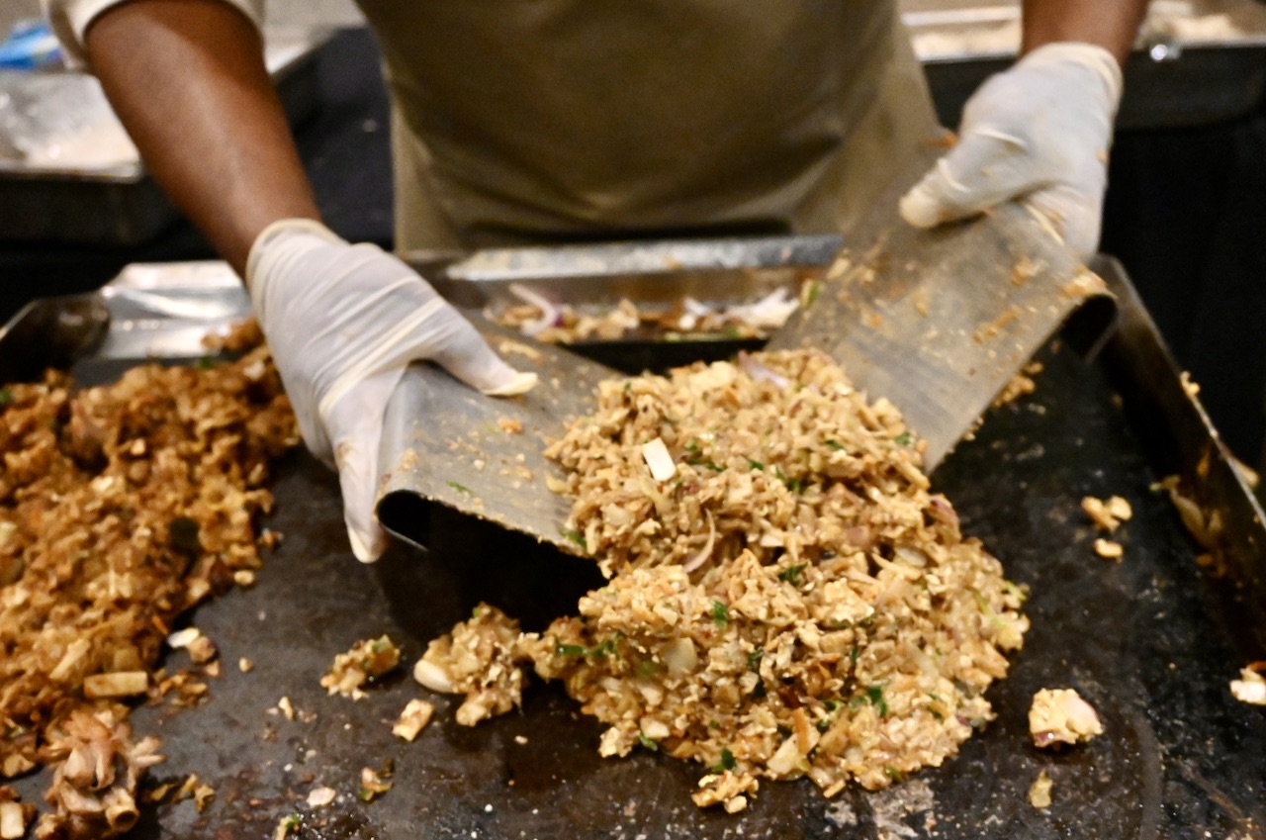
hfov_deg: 63.3
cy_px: 420
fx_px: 1027
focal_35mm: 29
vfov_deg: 44.5
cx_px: 633
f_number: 3.8
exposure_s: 1/60
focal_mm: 19.5
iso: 8000
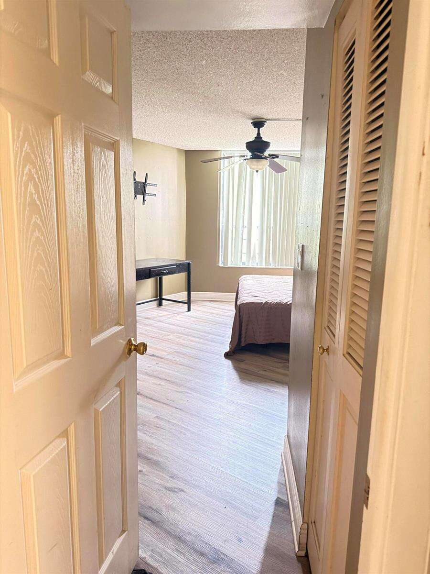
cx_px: 215
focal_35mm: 24
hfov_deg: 56.8
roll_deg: +0.1
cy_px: 287
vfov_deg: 71.6
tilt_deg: -8.9
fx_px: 398
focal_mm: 6.76
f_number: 1.78
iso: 800
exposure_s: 1/30
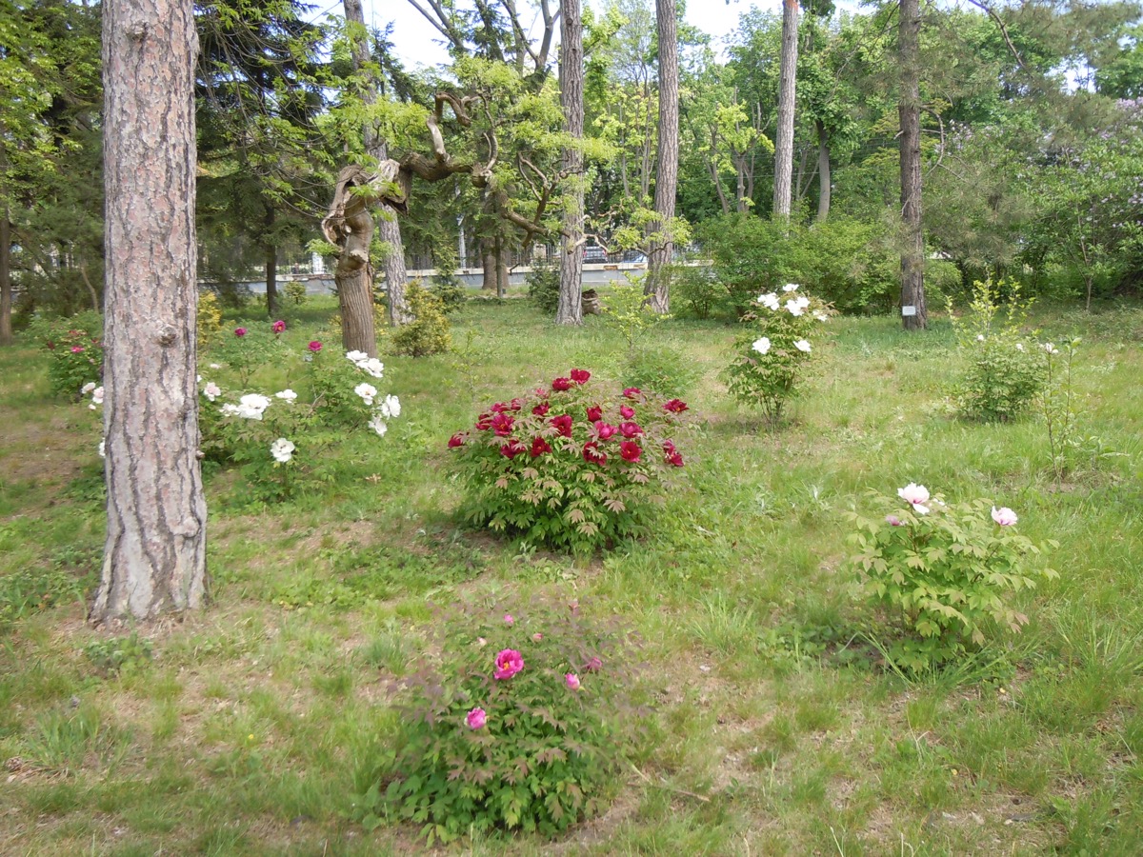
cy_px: 428
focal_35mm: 30
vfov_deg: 46.8
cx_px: 572
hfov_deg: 60.0
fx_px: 991
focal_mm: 5.4
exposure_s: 1/200
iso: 100
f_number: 3.5
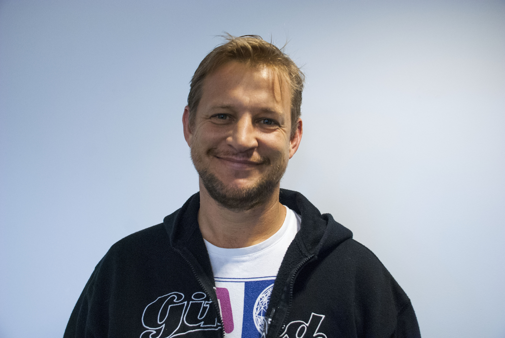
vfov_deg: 34.3
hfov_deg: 49.5
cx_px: 252
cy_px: 169
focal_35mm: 39
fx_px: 548
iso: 1000
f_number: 4
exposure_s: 1/40
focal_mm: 26
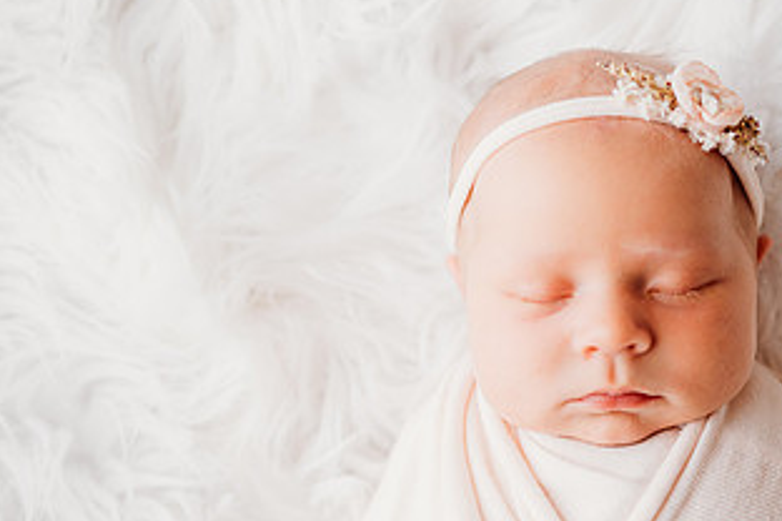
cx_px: 611
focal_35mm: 48
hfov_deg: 39.7
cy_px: 346
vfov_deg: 27.9
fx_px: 1043
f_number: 2.5
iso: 80
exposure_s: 1/200
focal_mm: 24
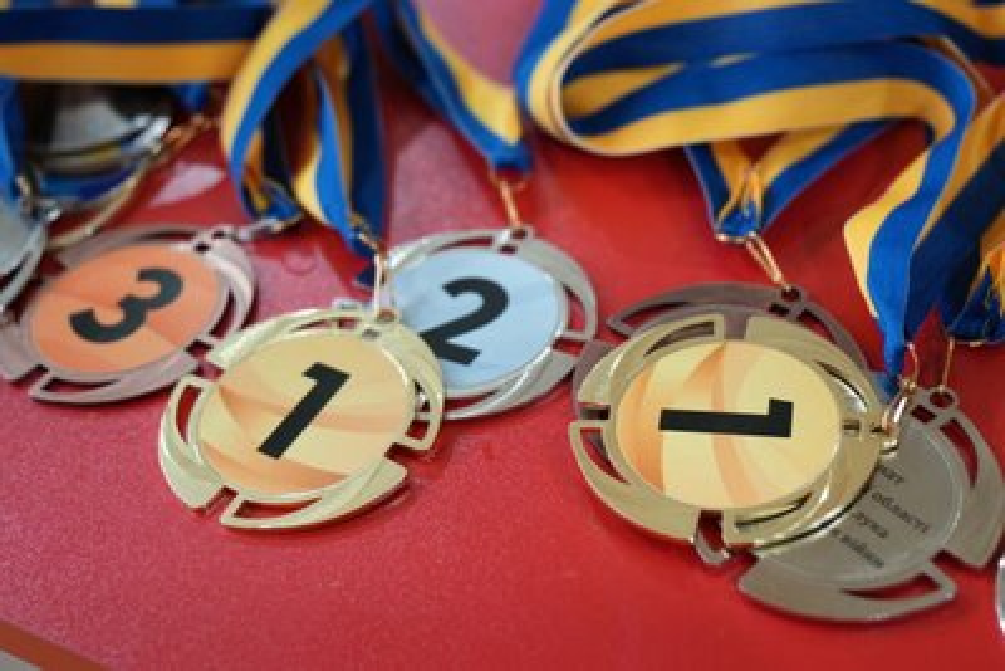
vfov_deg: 31.9
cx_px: 502
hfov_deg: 46.4
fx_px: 1173
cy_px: 336
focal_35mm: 42
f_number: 2.8
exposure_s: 1/80
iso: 640
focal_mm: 28
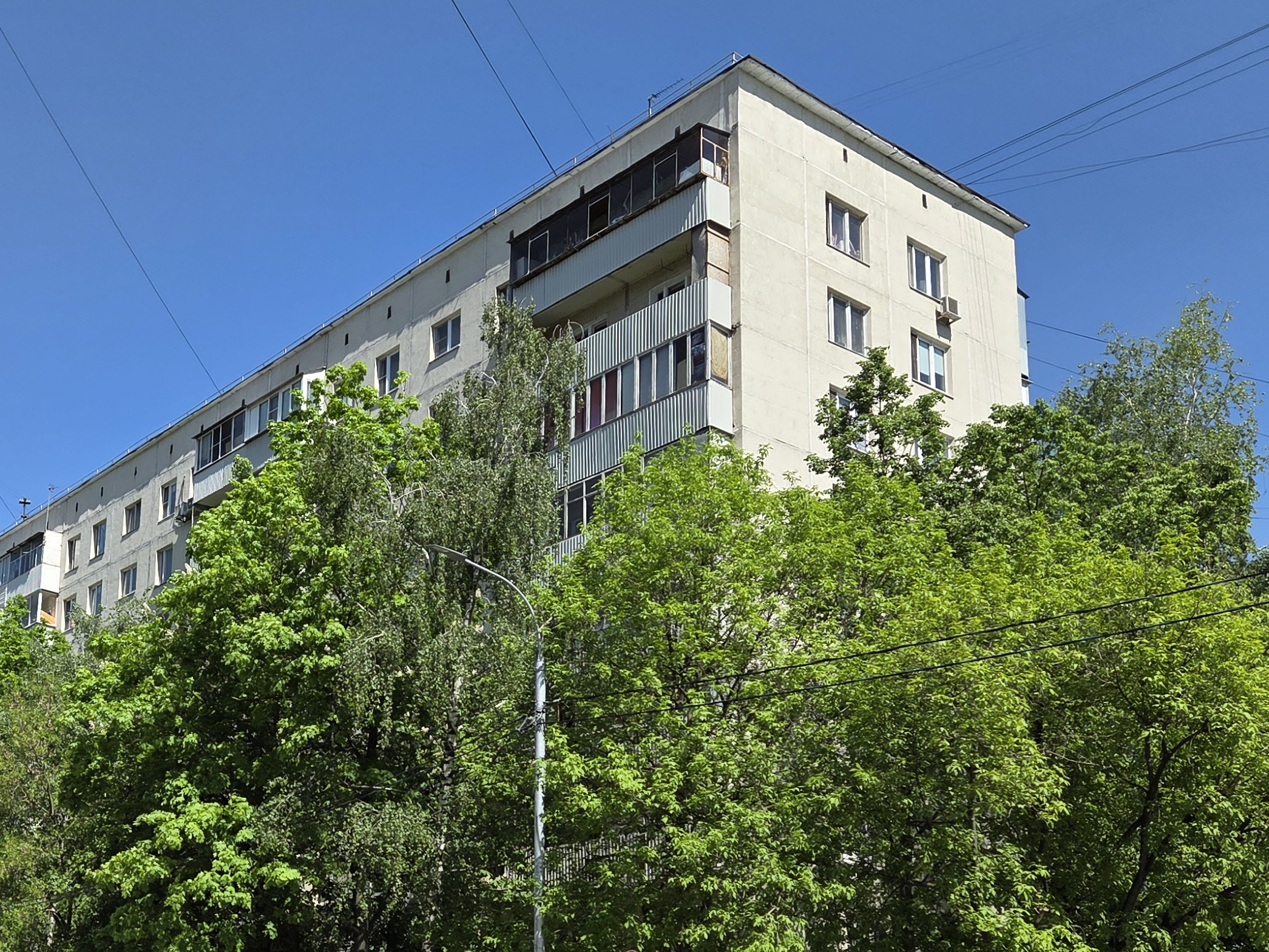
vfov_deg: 32.0
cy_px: 760
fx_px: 1613
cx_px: 281
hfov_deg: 41.4
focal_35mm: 44
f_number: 1.8
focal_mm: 5.4
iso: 80
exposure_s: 1/4460
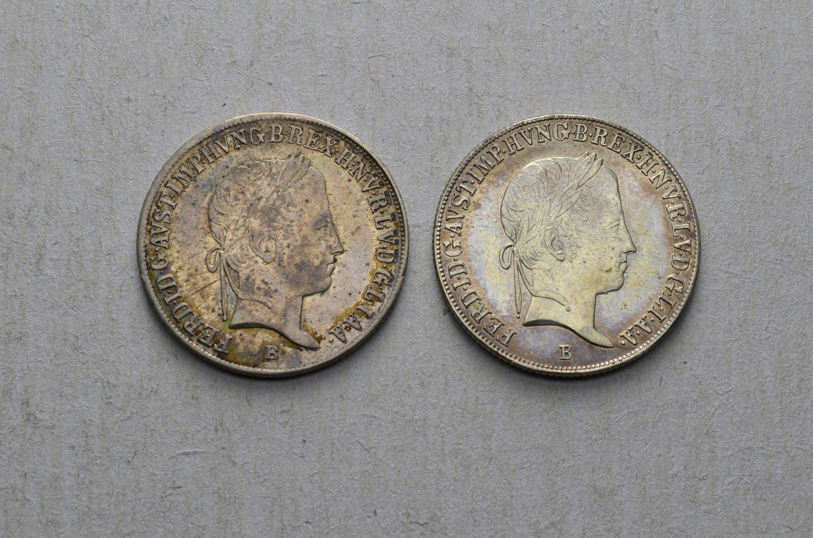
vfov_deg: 16.1
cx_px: 413
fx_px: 1905
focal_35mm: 85
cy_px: 265
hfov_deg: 24.1
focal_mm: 55
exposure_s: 1/250
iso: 400
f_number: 14
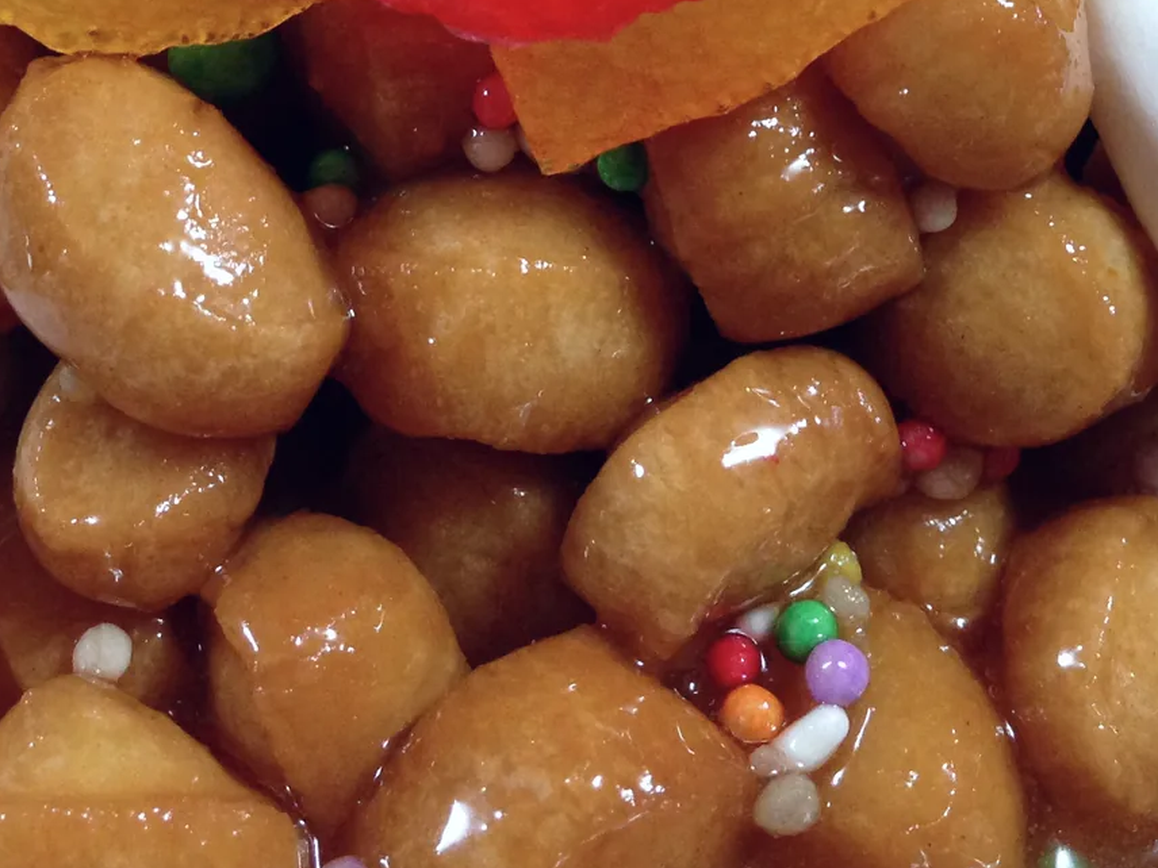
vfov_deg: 19.1
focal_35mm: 74
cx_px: 601
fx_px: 2476
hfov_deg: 26.3
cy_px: -91
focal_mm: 4.12
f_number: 2.4
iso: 200
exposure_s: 1/20
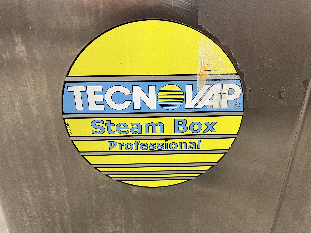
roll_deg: -0.1
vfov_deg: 53.1
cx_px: 156
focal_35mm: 26
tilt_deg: -21.4
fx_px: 234
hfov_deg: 67.3
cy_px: 116
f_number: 1.6
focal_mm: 4.2
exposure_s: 1/60
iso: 200
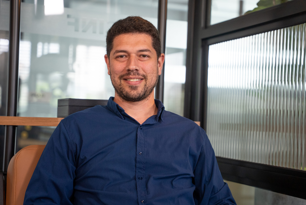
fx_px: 595
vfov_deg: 19.5
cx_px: 153
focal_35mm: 70
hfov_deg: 28.8
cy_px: 102
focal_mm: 70
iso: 800
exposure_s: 1/200
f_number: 2.8
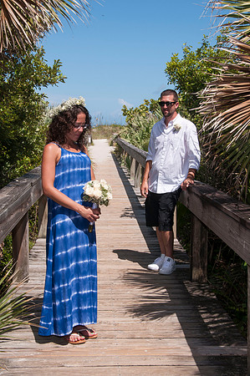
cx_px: 125
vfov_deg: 35.1
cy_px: 188
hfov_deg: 23.7
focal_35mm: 57
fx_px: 595
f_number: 13
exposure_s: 1/250
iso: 100
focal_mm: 38
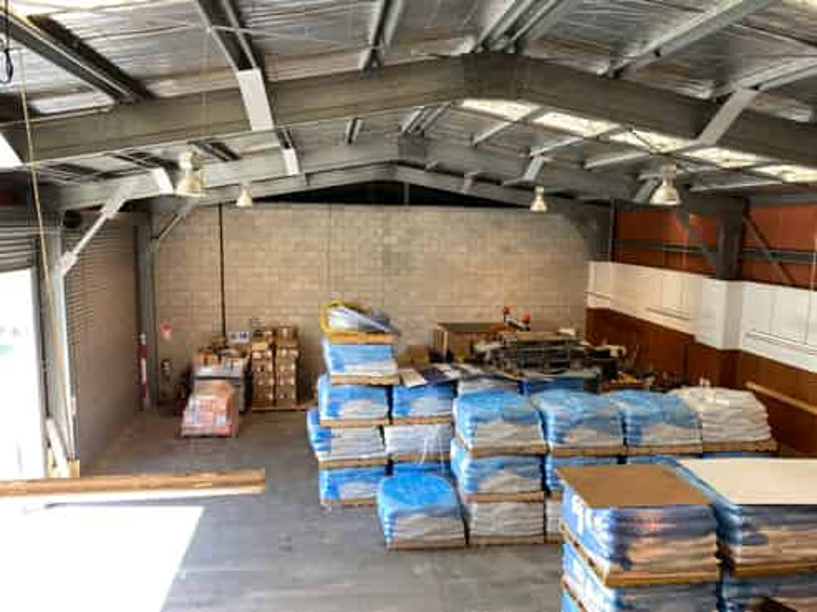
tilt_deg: -7.6
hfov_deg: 67.3
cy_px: 306
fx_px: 613
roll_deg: +0.2
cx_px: 408
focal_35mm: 26
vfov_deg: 53.0
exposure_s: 1/100
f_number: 1.8
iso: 32
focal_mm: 4.25
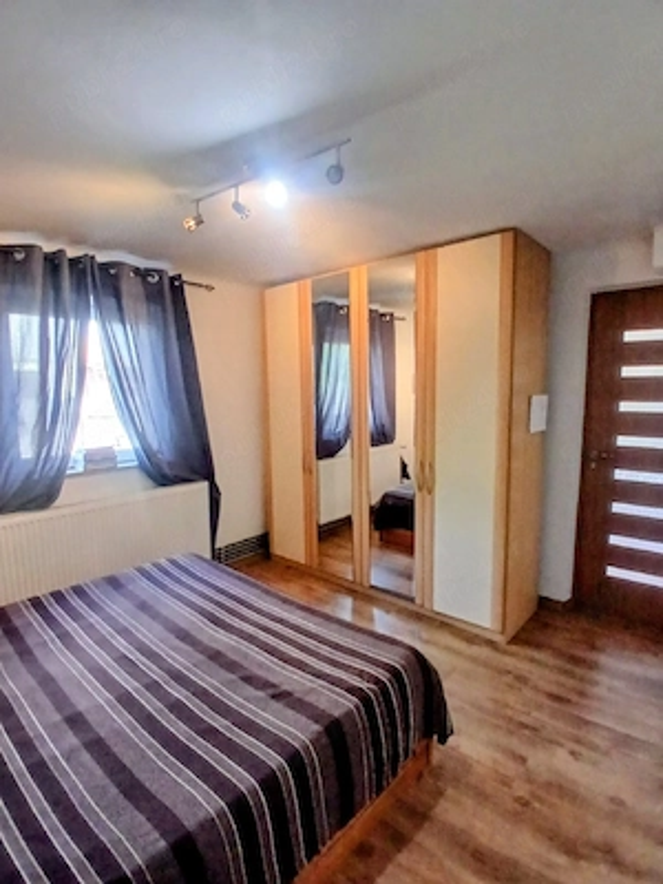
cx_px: 332
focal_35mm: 17
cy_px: 442
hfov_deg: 74.7
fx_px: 434
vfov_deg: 91.0
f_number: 2.2
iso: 320
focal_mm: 1.4
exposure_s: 1/33.3
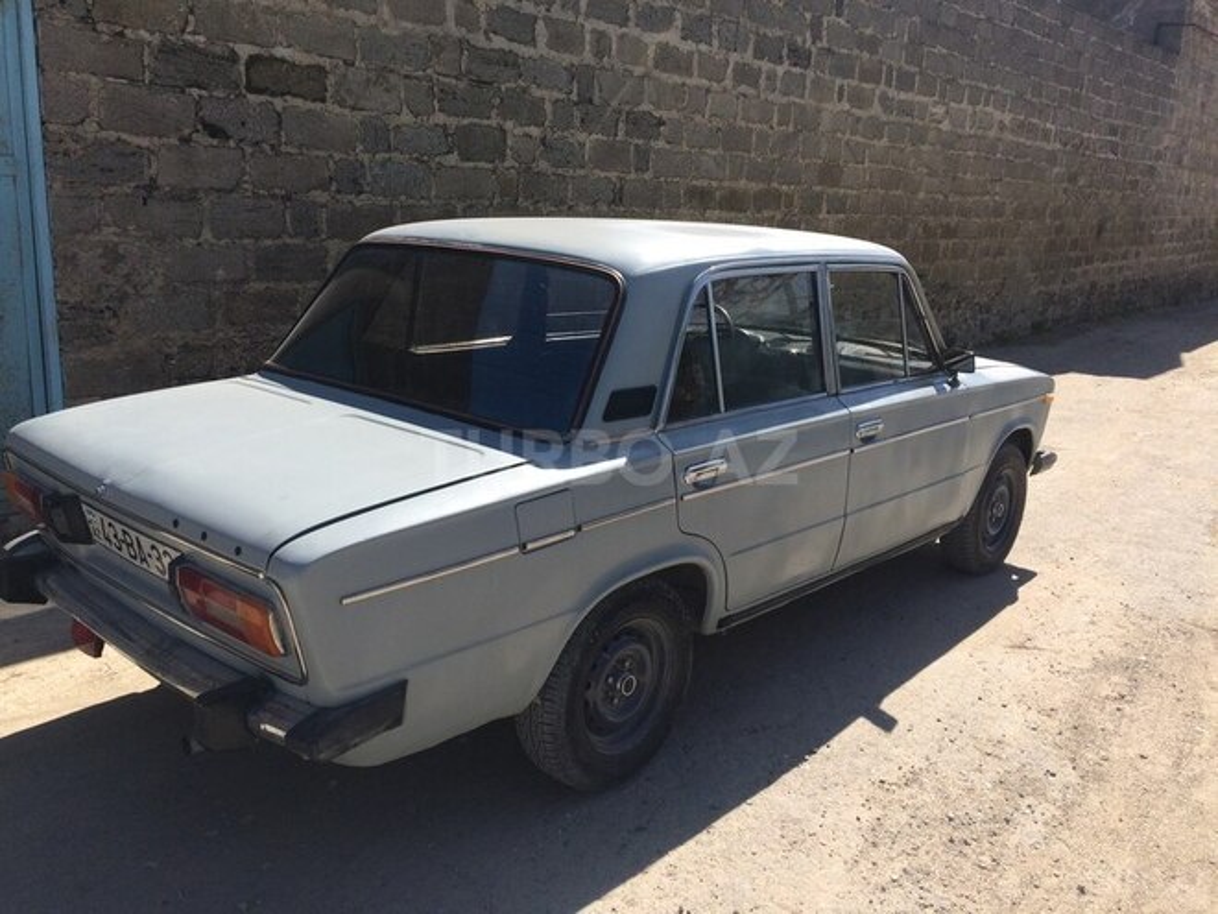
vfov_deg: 48.2
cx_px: 609
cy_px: 457
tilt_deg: -14.7
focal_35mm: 29
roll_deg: -2.6
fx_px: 1020
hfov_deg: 61.7
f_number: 2.2
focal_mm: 4.15
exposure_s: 1/2415
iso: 32
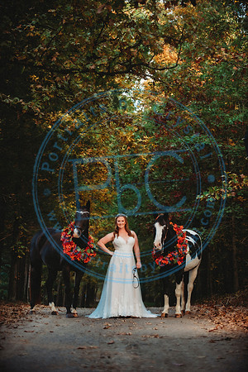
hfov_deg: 14.4
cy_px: 186
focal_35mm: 95
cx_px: 124
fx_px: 982
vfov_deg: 21.5
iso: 400
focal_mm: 95
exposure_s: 1/320
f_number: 2.8
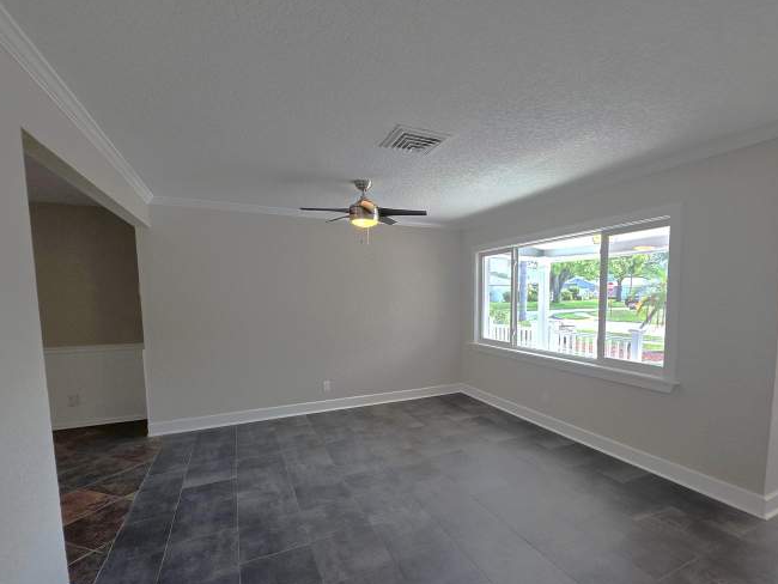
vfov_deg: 77.7
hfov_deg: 93.9
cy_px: 335
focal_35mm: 16
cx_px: 440
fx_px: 360
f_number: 1.9
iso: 80
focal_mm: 2.2
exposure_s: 1/120
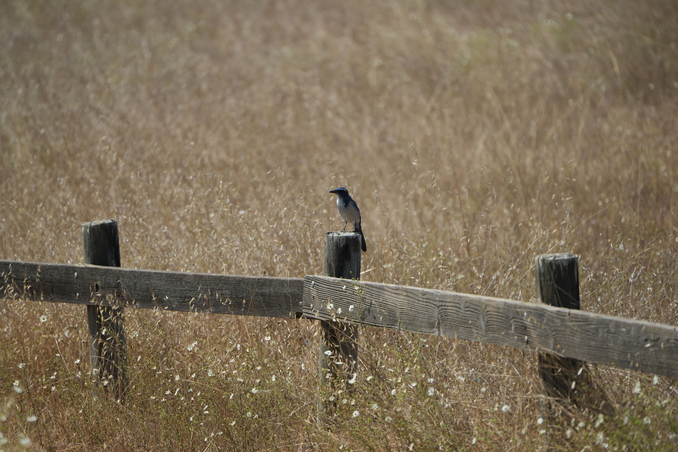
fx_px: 7533
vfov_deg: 3.4
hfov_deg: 5.2
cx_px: 339
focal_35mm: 400
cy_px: 226
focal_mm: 400
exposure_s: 1/1250
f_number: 6.3
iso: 400
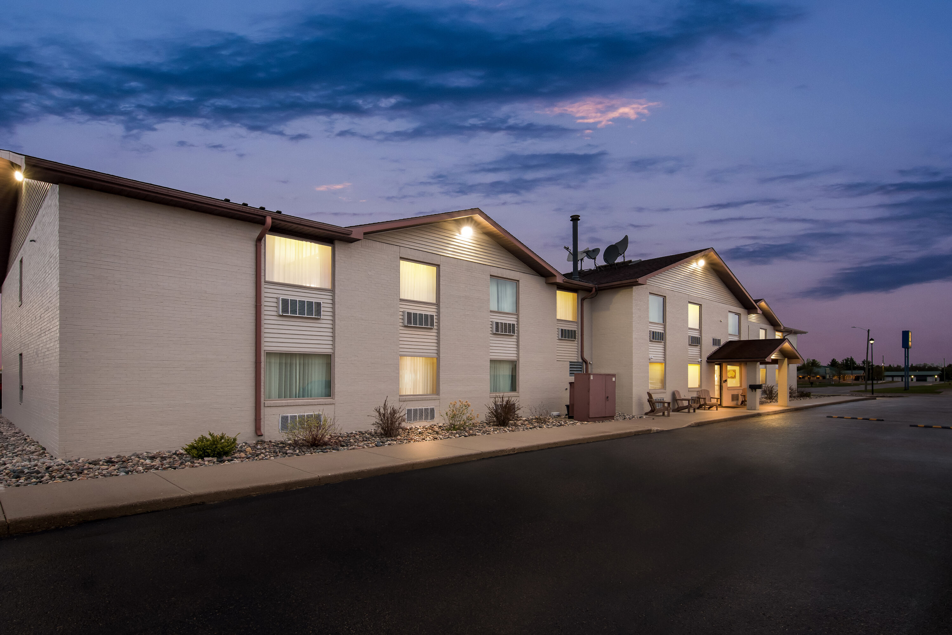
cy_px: 318
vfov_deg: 77.3
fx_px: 397
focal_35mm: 15
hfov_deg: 100.4
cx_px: 476
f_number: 9
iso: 250
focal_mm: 15
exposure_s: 1
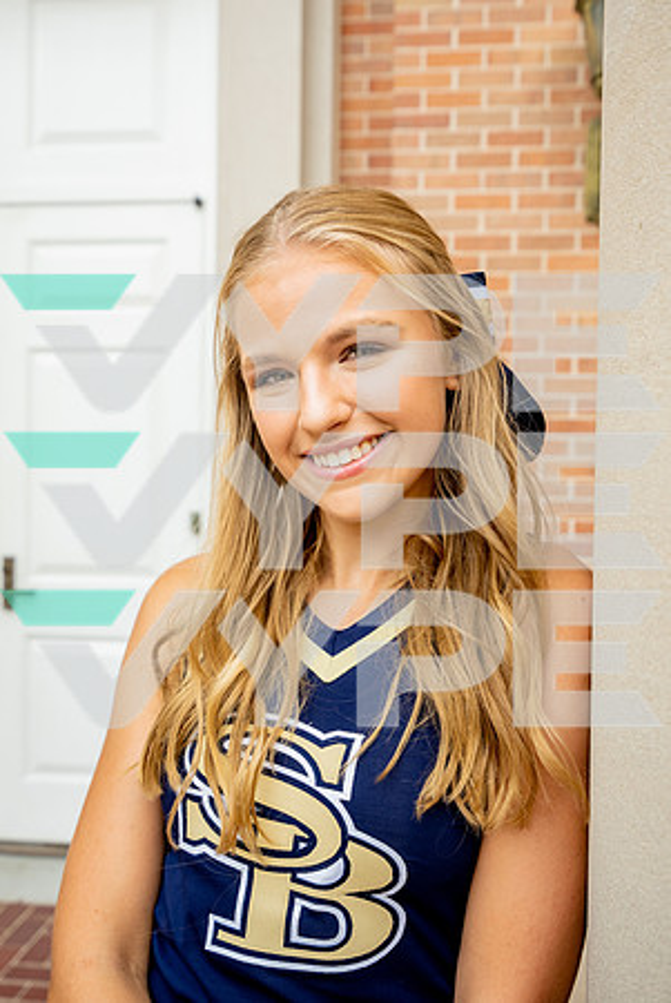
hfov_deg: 37.9
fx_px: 976
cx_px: 336
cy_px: 502
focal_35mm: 35
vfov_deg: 54.4
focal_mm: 35
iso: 400
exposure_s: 1/400
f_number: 5
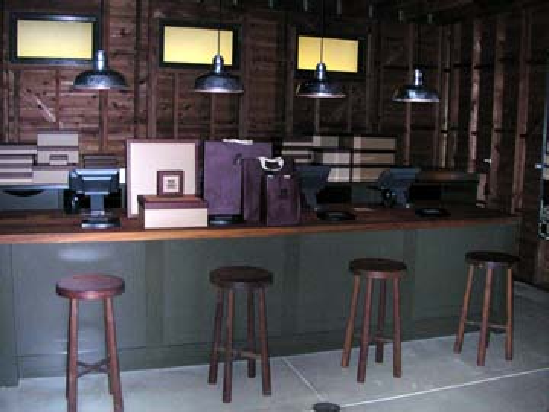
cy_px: 206
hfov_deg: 50.1
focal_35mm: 37
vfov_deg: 38.7
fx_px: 587
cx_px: 274
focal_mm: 5.6
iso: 400
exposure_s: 1/60
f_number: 2.7
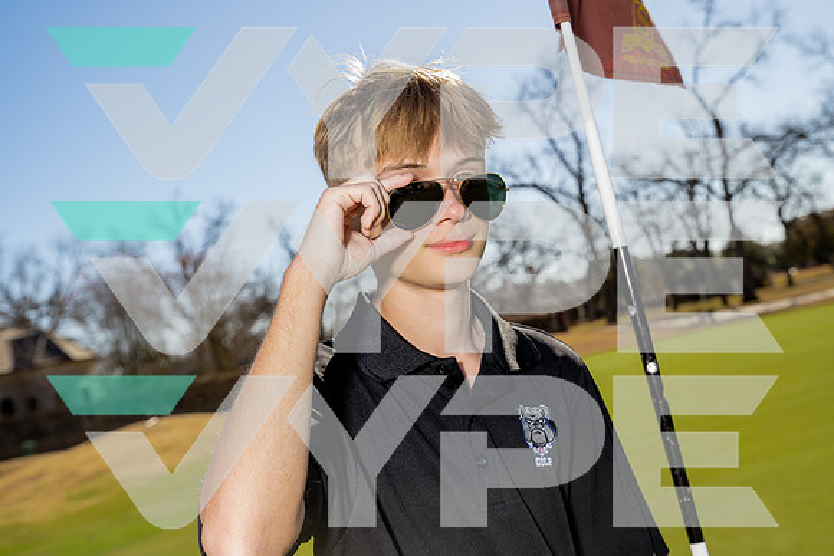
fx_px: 1043
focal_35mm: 45
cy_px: 278
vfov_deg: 29.9
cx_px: 417
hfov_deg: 43.6
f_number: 5.6
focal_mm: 45
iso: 100
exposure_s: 1/250
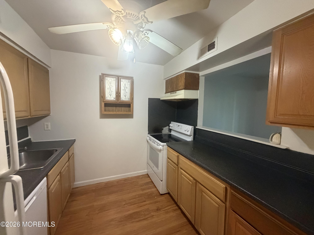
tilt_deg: -4.9
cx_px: 157
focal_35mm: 14
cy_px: 118
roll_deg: -0.2
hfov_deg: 102.1
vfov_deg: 85.7
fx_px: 127
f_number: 2.2
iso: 800
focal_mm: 2.22
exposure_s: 1/60
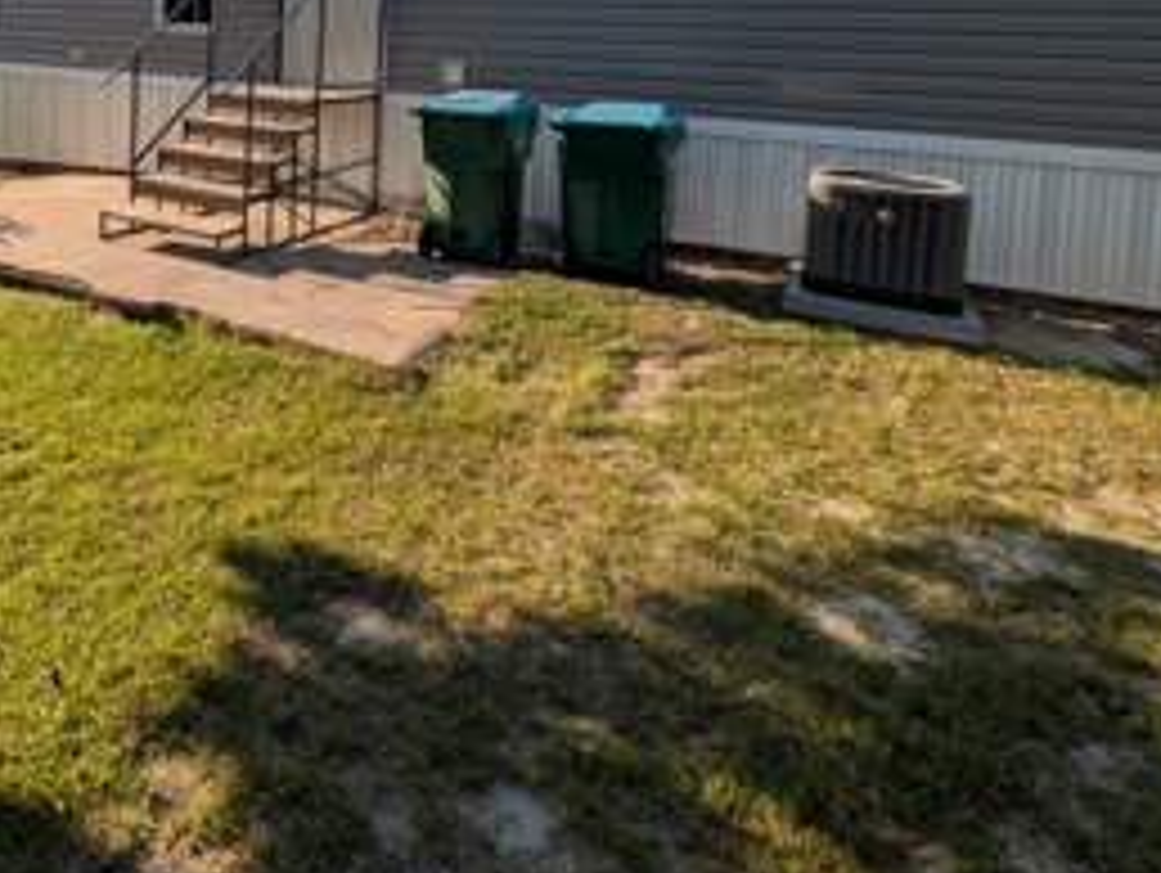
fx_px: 873
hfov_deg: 64.8
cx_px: 351
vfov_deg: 47.7
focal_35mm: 26
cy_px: 86
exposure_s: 1/2347
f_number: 2.2
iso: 46
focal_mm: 1.83
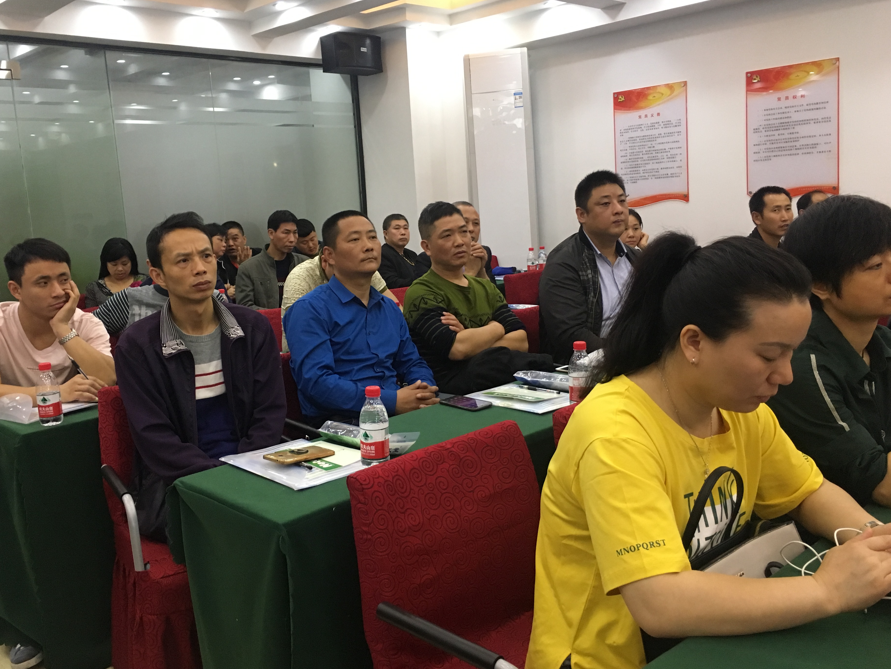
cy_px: 322
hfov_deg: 56.8
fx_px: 824
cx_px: 415
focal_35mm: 32
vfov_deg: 44.2
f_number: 2.2
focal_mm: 4.15
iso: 250
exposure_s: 1/33
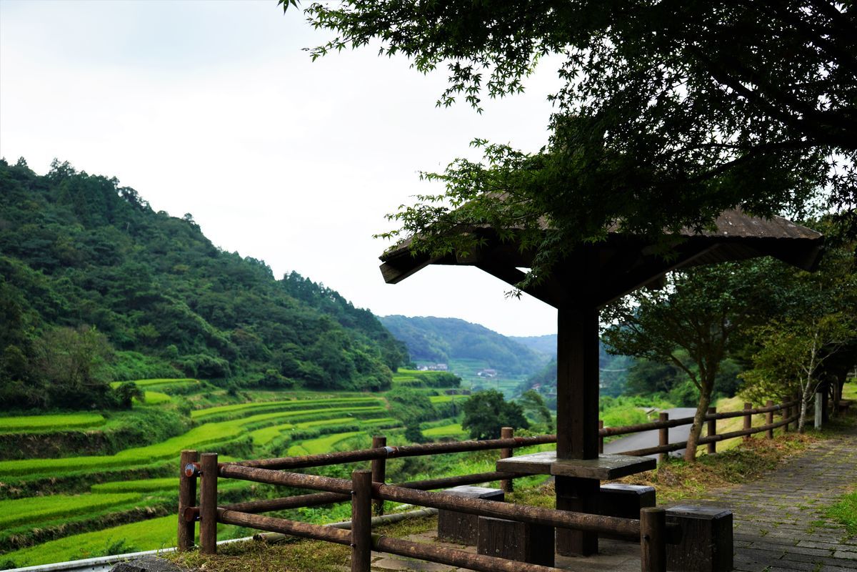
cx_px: 428
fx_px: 1024
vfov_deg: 31.2
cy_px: 286
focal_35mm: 43
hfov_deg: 45.4
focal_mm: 43
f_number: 5
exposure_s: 1/160
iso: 100
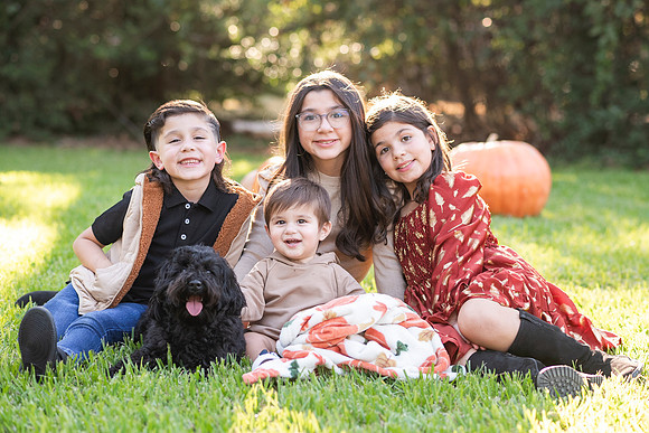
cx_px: 352
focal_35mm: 92
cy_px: 216
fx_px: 1662
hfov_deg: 22.1
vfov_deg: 14.8
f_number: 3.2
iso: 640
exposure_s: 1/640
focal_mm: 85
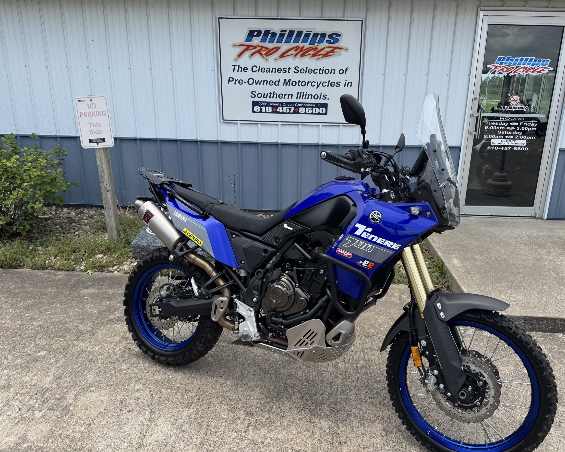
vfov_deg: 54.9
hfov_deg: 65.9
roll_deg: -0.9
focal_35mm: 26
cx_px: 309
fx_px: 435
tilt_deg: -17.8
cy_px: 220
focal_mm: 6.76
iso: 80
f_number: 1.78
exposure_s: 1/2604
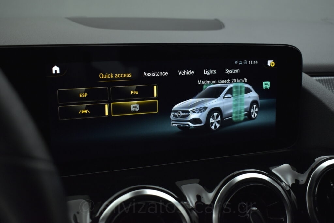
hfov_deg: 49.5
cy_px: 112
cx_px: 167
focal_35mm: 39
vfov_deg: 34.3
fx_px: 362
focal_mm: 26
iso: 1600
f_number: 4
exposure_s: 1/160
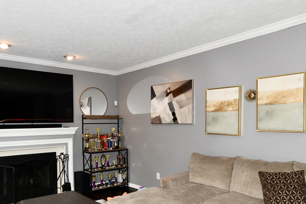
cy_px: 132
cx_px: 131
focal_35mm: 27
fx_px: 229
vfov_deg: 47.3
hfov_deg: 67.0
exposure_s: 1/60
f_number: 6.3
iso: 640
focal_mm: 14
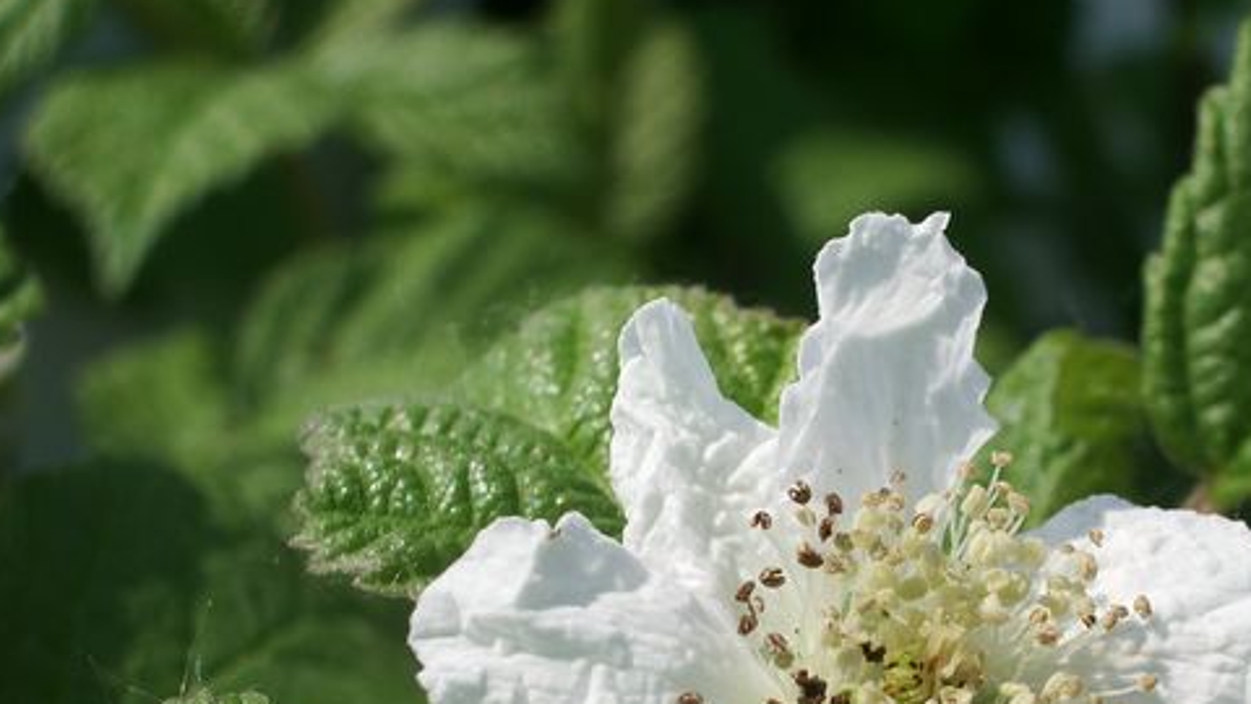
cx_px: 821
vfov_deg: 13.3
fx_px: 2985
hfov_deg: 23.6
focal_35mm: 90
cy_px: 613
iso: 50
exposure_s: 1/400
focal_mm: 10.2
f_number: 5.6
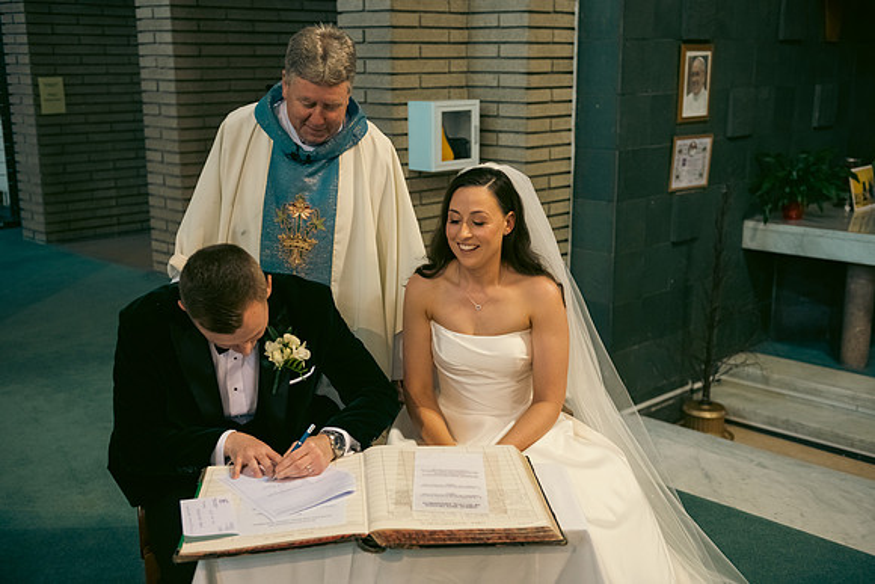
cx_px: 438
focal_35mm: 42
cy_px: 292
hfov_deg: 46.4
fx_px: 1021
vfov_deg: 31.9
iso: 1000
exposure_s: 1/160
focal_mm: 42
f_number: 3.5
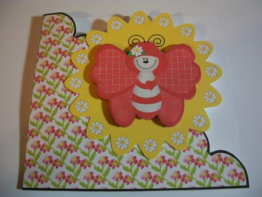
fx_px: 265
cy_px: 98
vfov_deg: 40.7
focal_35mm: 35
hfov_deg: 52.6
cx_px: 131
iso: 160
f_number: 3.1
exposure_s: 1/25
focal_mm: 6.3
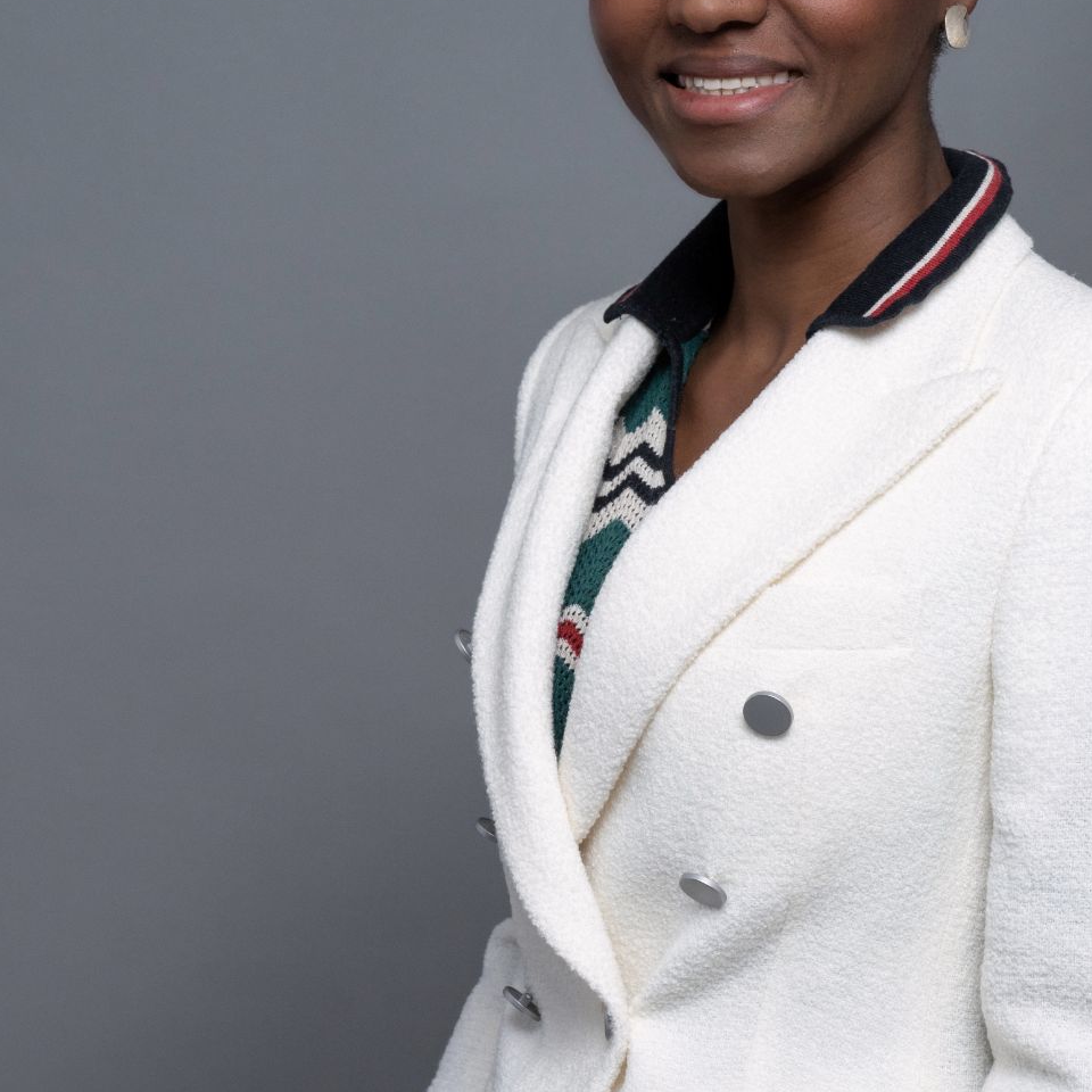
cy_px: 498
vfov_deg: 12.0
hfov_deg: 12.0
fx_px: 5175
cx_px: 630
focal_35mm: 145
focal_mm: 64
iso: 320
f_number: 7.1
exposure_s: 1/160
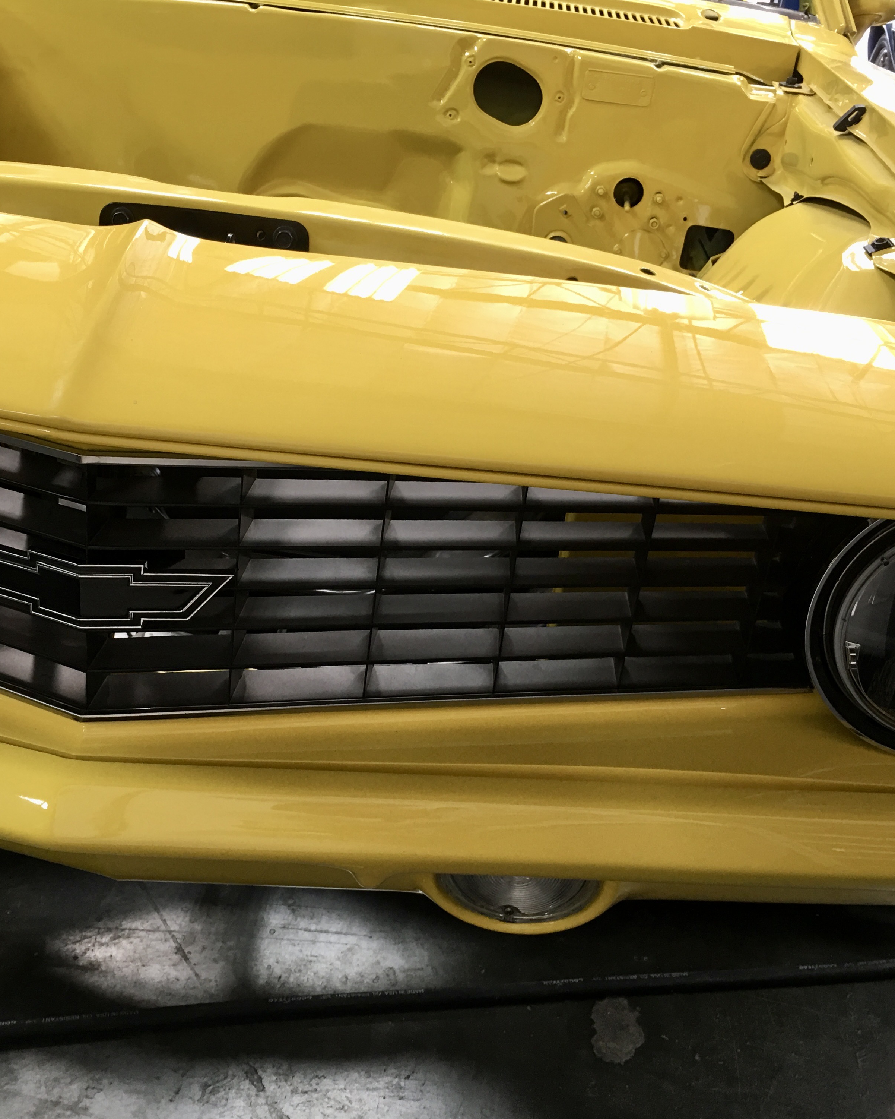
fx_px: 1258
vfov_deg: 47.9
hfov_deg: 39.1
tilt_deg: -26.0
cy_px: 563
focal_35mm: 38
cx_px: 399
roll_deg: -6.3
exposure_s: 1/15
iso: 32
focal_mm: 4.15
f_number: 2.2
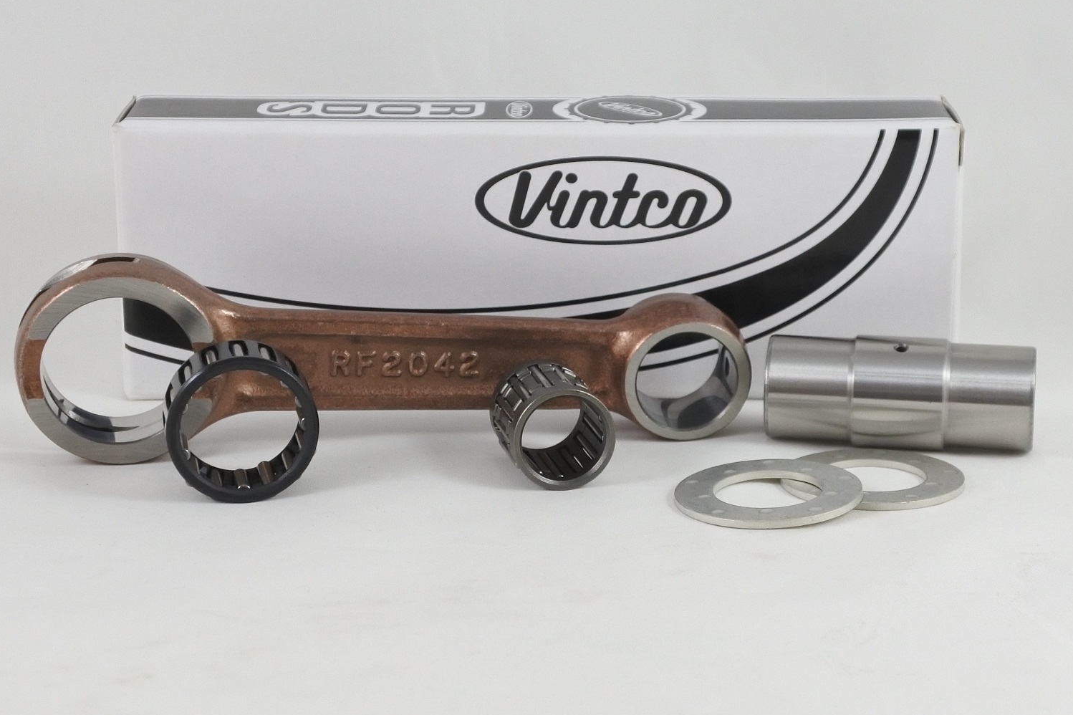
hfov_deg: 35.1
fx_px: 1698
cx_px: 529
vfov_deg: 23.7
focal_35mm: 57
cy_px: 289
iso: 450
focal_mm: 16.5
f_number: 4.5
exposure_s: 1/125
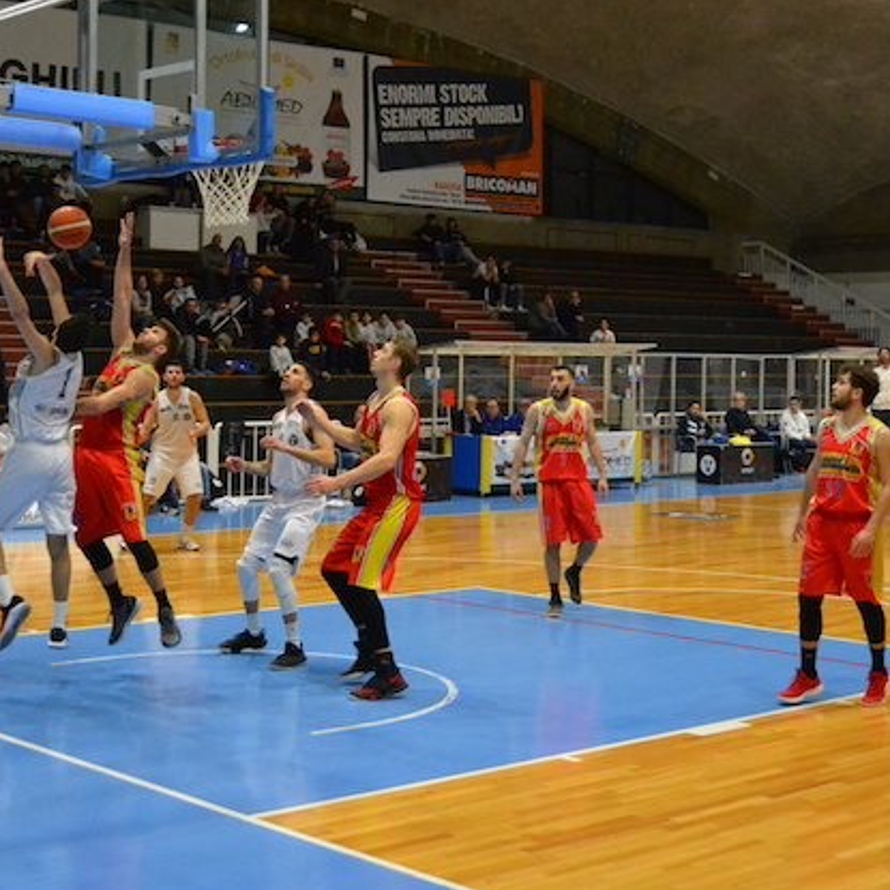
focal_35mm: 59
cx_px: 429
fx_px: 1716
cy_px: 325
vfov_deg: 28.9
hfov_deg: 29.1
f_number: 4
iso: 3200
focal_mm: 24
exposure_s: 1/320
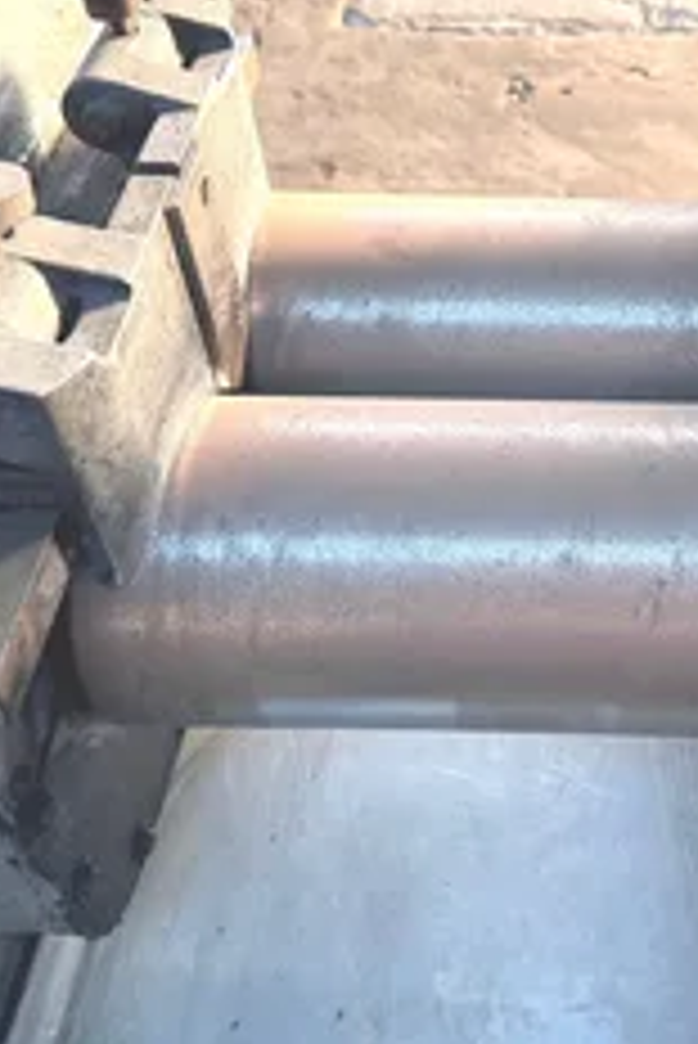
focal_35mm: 43
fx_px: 1249
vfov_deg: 44.9
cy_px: 378
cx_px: 558
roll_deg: +0.7
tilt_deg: -42.3
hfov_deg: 30.5
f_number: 1.78
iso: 200
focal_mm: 6.76
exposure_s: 1/118
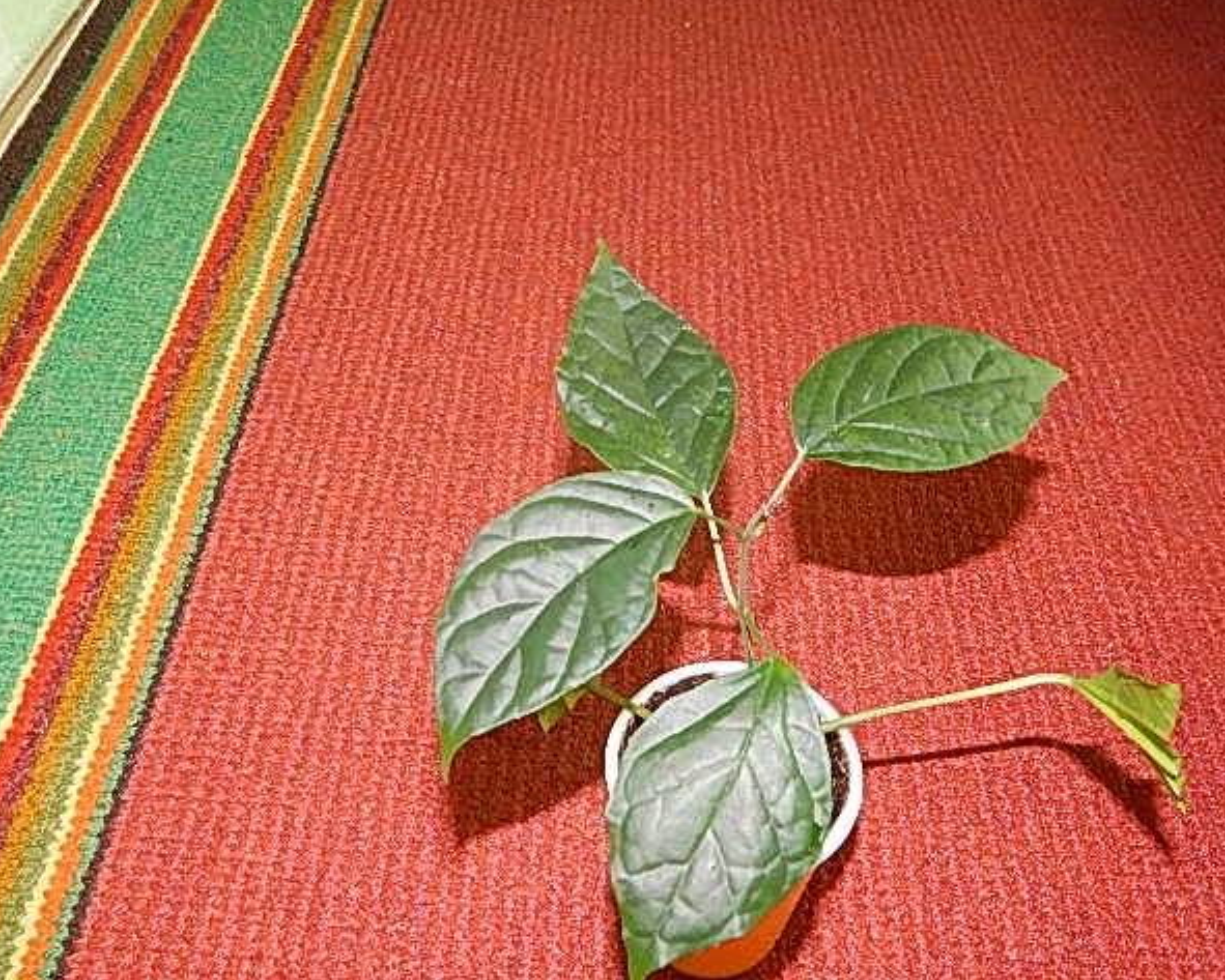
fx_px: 1342
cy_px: 485
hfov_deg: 49.1
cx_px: 609
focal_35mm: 37
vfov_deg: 40.1
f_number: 3.3
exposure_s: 1/30
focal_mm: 6.1
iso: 200
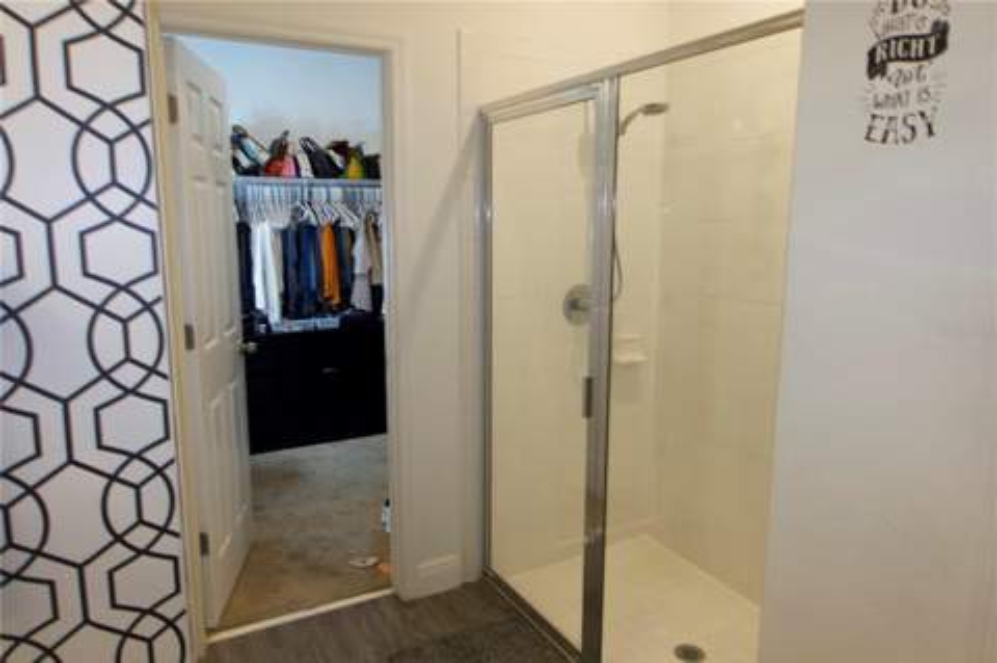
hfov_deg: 73.8
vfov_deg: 53.0
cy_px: 332
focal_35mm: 24
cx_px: 498
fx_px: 664
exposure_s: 1/40
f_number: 2.5
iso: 200
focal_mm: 9.4
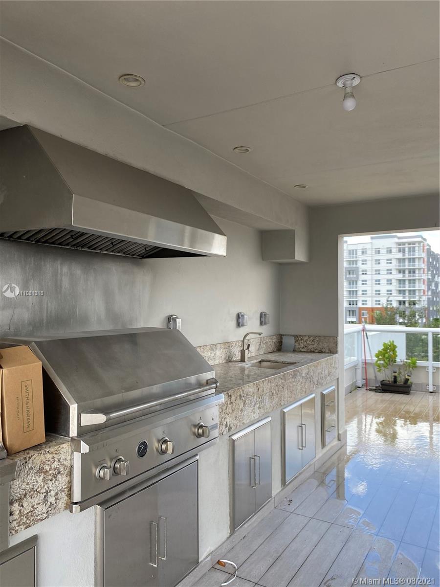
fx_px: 441
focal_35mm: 26
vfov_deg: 67.3
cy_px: 294
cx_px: 220
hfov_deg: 53.1
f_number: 1.8
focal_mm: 4.25
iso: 32
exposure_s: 1/284
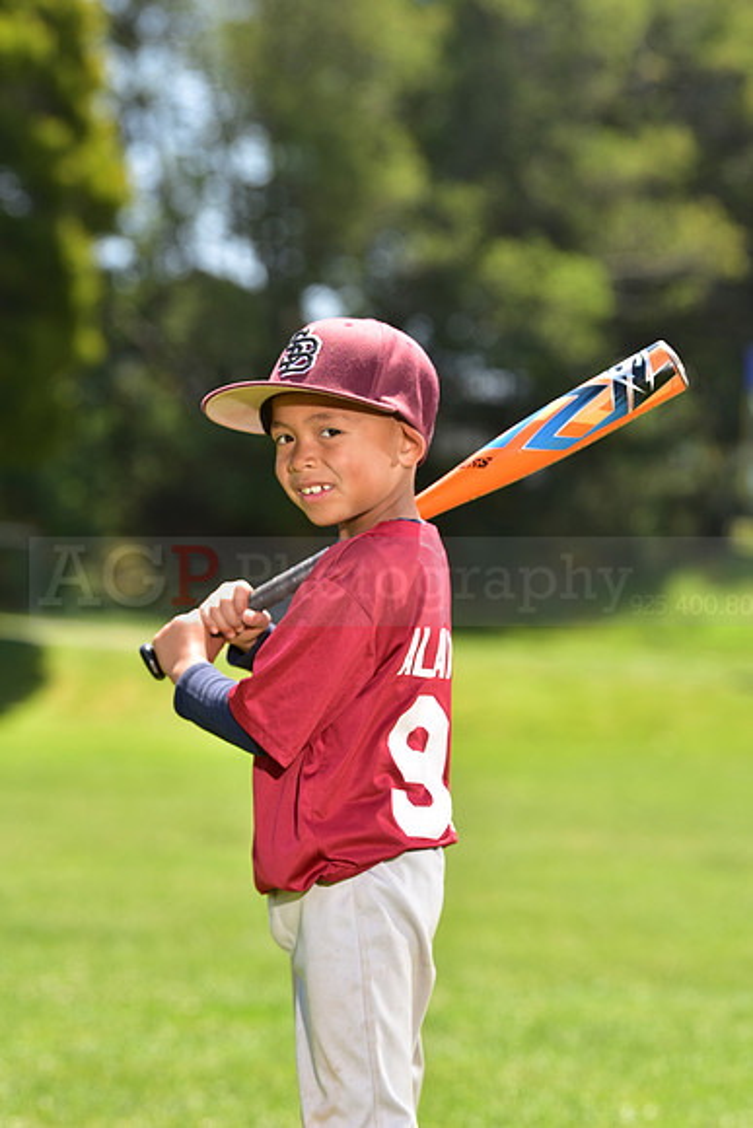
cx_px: 376
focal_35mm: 135
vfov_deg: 15.2
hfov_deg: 10.2
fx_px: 4233
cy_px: 564
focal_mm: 135
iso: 80
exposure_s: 1/200
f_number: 5
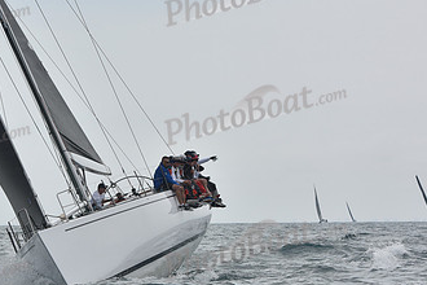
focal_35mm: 176
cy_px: 198
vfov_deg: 7.8
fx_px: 2087
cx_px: 98
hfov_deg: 11.6
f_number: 13
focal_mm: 100
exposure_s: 1/800
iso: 250
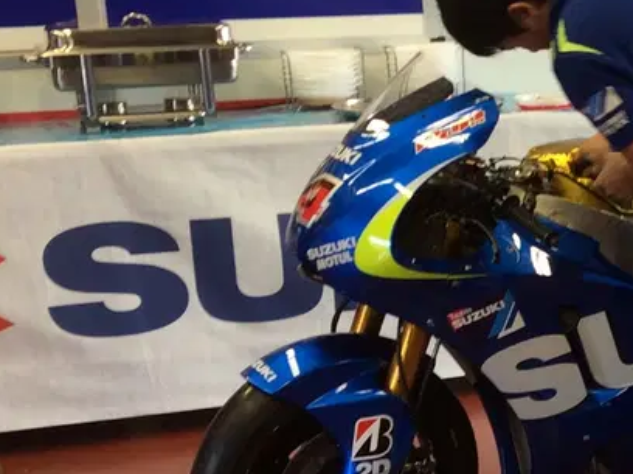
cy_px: 376
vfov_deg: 15.1
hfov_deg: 19.3
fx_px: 1772
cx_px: 732
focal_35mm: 97
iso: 32
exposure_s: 1/25
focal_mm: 3.3
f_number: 2.4
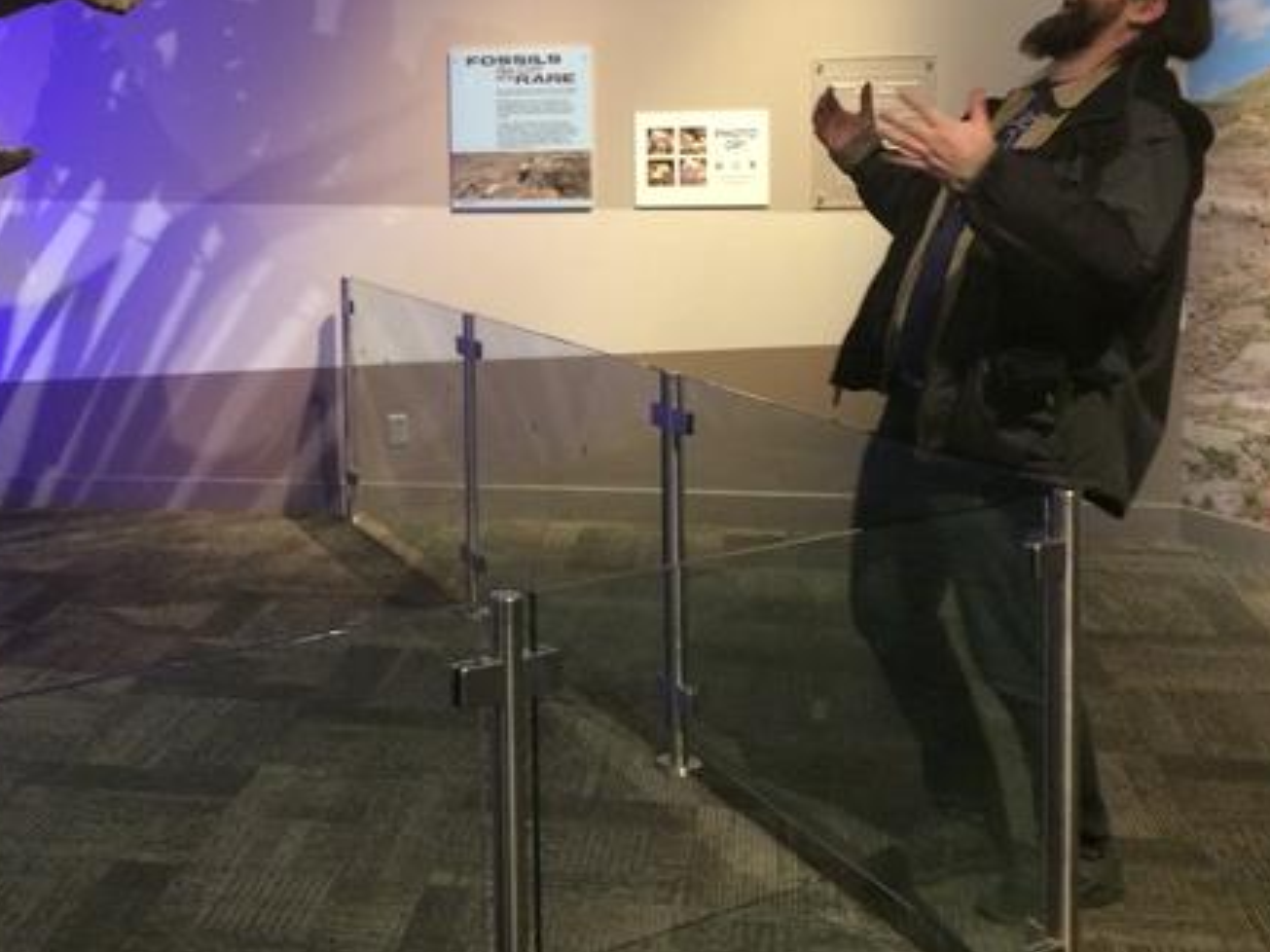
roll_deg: +1.5
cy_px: 269
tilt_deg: -4.8
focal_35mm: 48
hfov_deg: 38.9
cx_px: 353
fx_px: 1761
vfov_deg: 29.9
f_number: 2.2
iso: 250
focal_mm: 4.15
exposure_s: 1/30
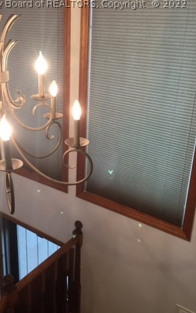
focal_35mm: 42
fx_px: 359
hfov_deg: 30.2
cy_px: 156
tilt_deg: -24.0
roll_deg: +0.2
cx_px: 54
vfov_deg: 47.2
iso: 32
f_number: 2.2
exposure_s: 1/15
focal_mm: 4.15
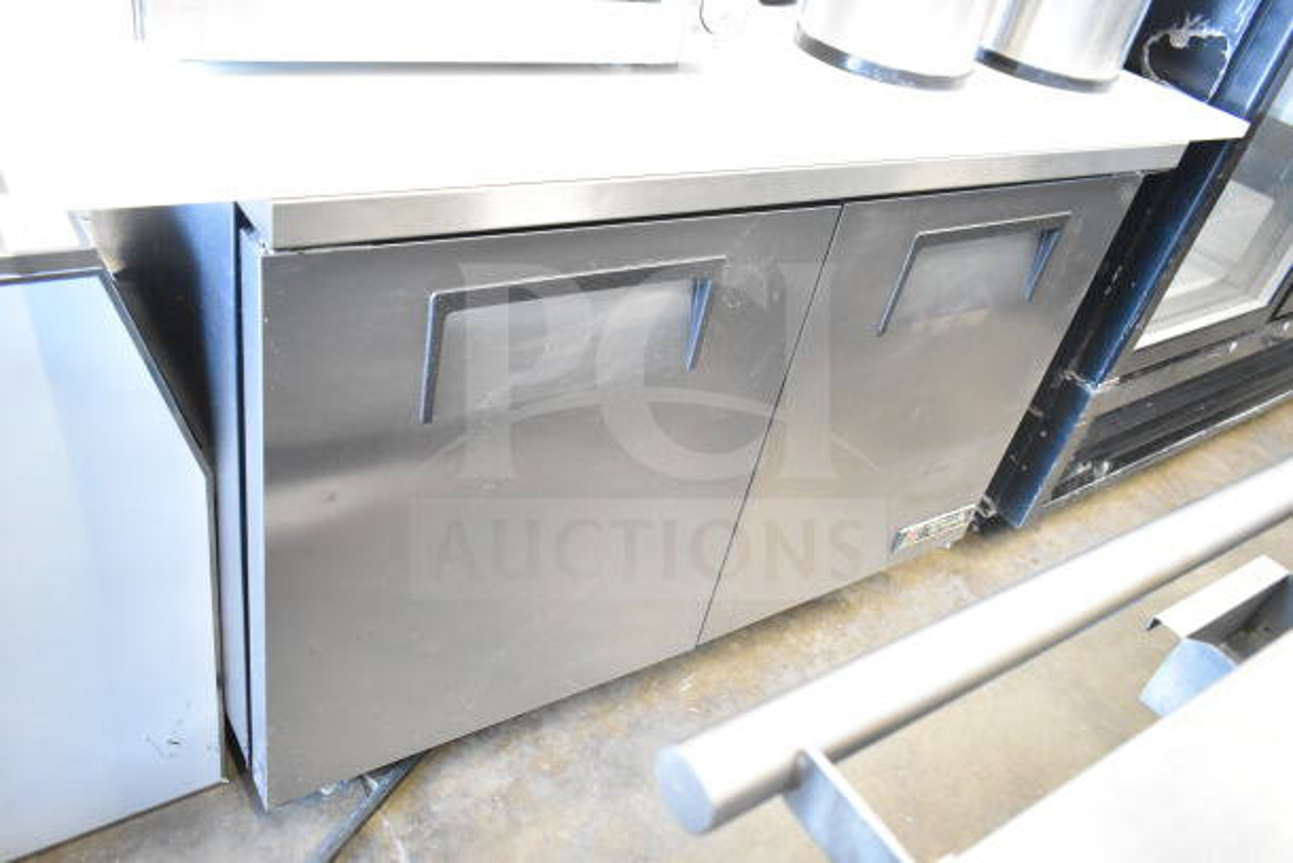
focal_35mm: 27
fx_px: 970
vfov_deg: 48.0
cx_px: 646
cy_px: 432
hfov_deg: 67.4
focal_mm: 18
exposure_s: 1/30
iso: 5000
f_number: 3.5
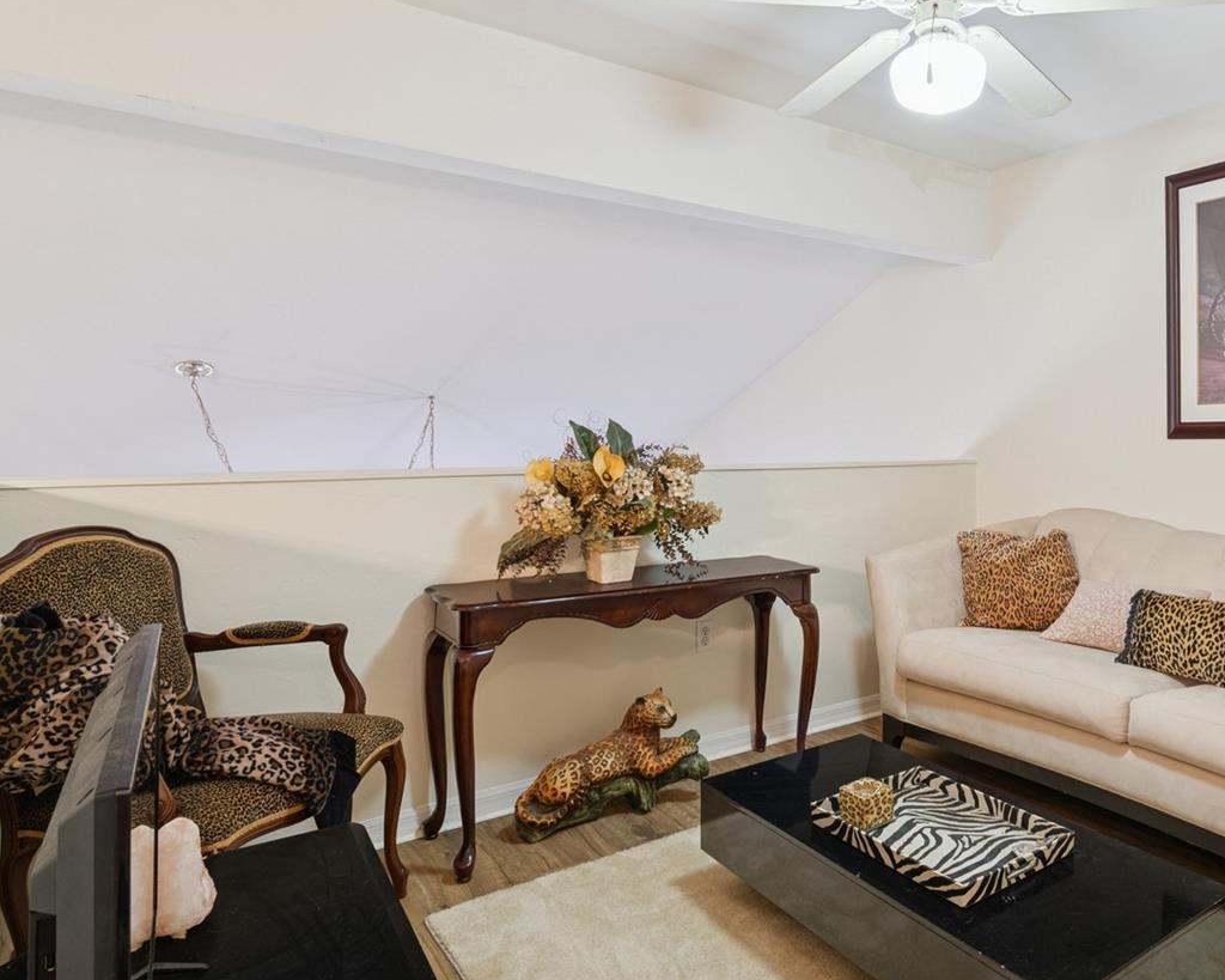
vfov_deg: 62.9
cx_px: 842
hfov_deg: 72.2
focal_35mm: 22
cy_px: 422
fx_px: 798
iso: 200
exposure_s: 1
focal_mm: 10
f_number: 8
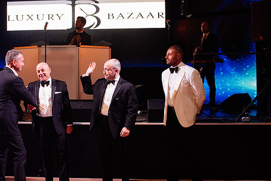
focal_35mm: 59
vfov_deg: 23.0
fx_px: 444
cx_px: 89
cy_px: 75
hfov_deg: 33.6
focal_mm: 35
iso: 2000
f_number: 5
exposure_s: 1/200
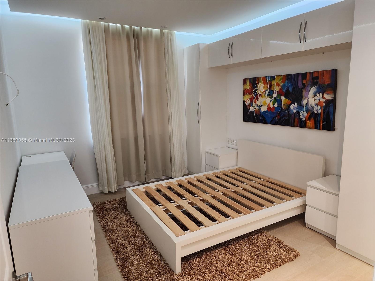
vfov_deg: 58.9
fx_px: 249
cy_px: 140
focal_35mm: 23
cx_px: 188
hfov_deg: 73.9
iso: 500
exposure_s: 1/120
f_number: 1.8
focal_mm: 6.4
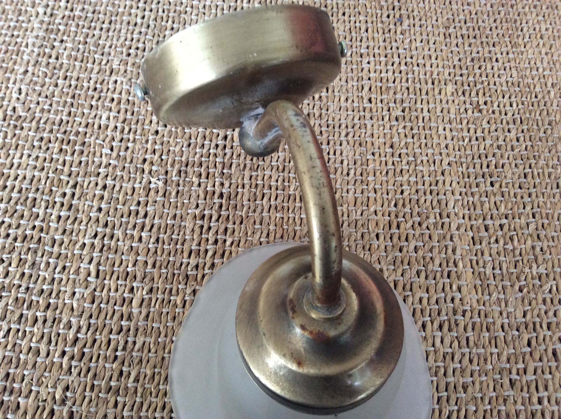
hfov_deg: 56.9
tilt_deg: -64.6
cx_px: 280
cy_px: 210
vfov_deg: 44.1
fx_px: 518
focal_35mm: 32
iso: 160
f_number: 2.4
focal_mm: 3.3
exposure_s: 1/25
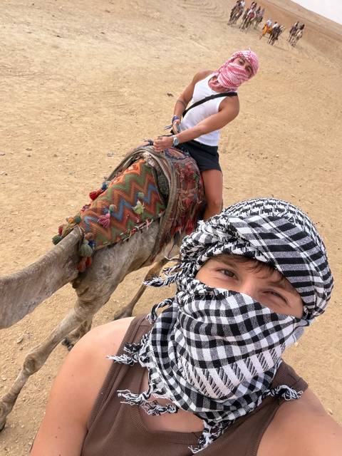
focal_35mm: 30
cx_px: 171
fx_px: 395
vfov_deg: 60.0
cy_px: 228
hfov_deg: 46.8
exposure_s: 1/796
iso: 25
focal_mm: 2.71
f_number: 1.9
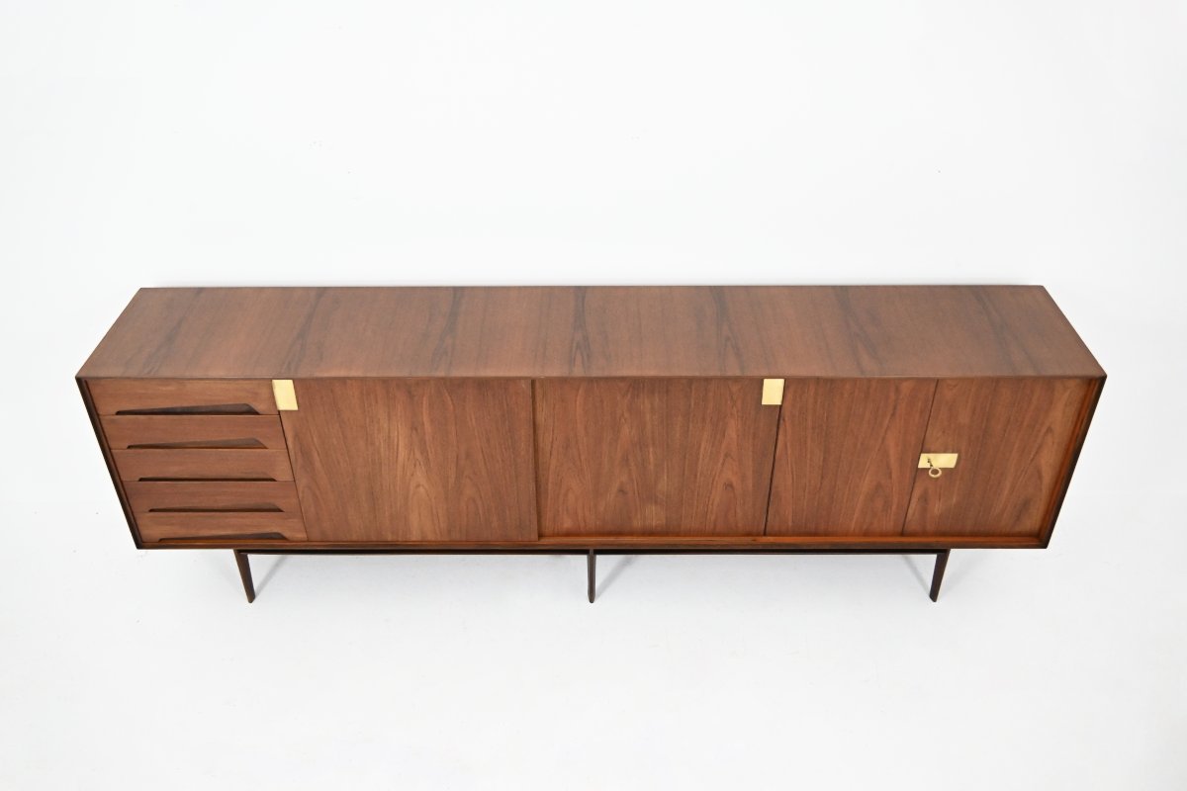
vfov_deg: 43.6
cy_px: 396
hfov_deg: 61.9
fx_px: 989
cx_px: 594
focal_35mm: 30
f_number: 3.5
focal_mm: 20
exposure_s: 1/125
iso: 2500
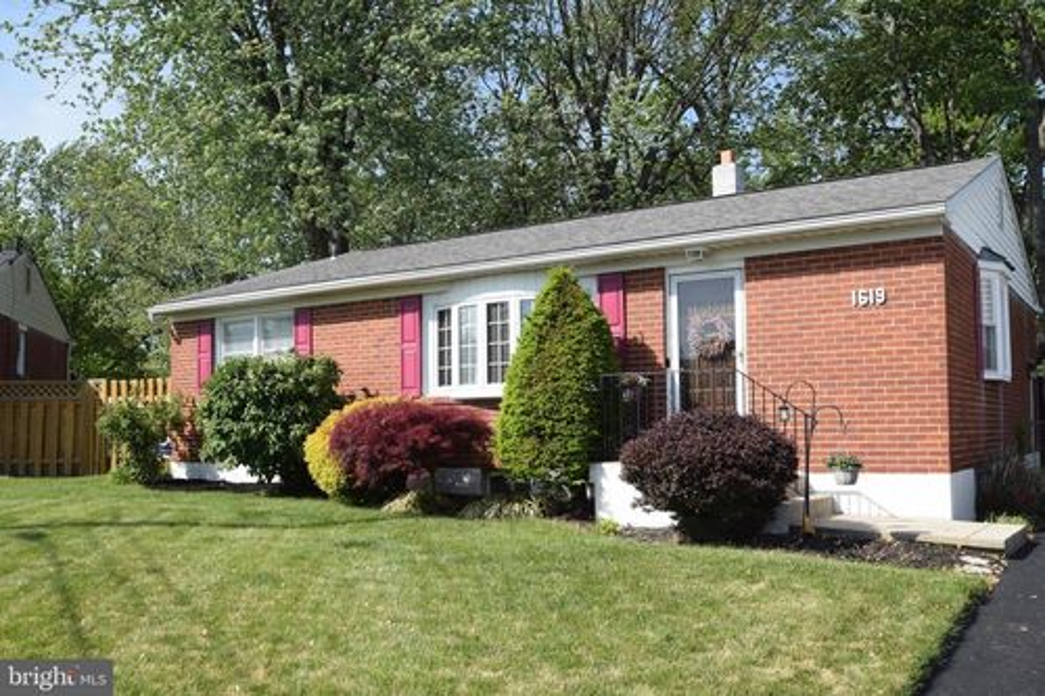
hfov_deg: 59.5
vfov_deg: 41.7
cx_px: 522
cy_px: 348
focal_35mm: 32
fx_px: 914
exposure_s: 1/320
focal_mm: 21
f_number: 9
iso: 200
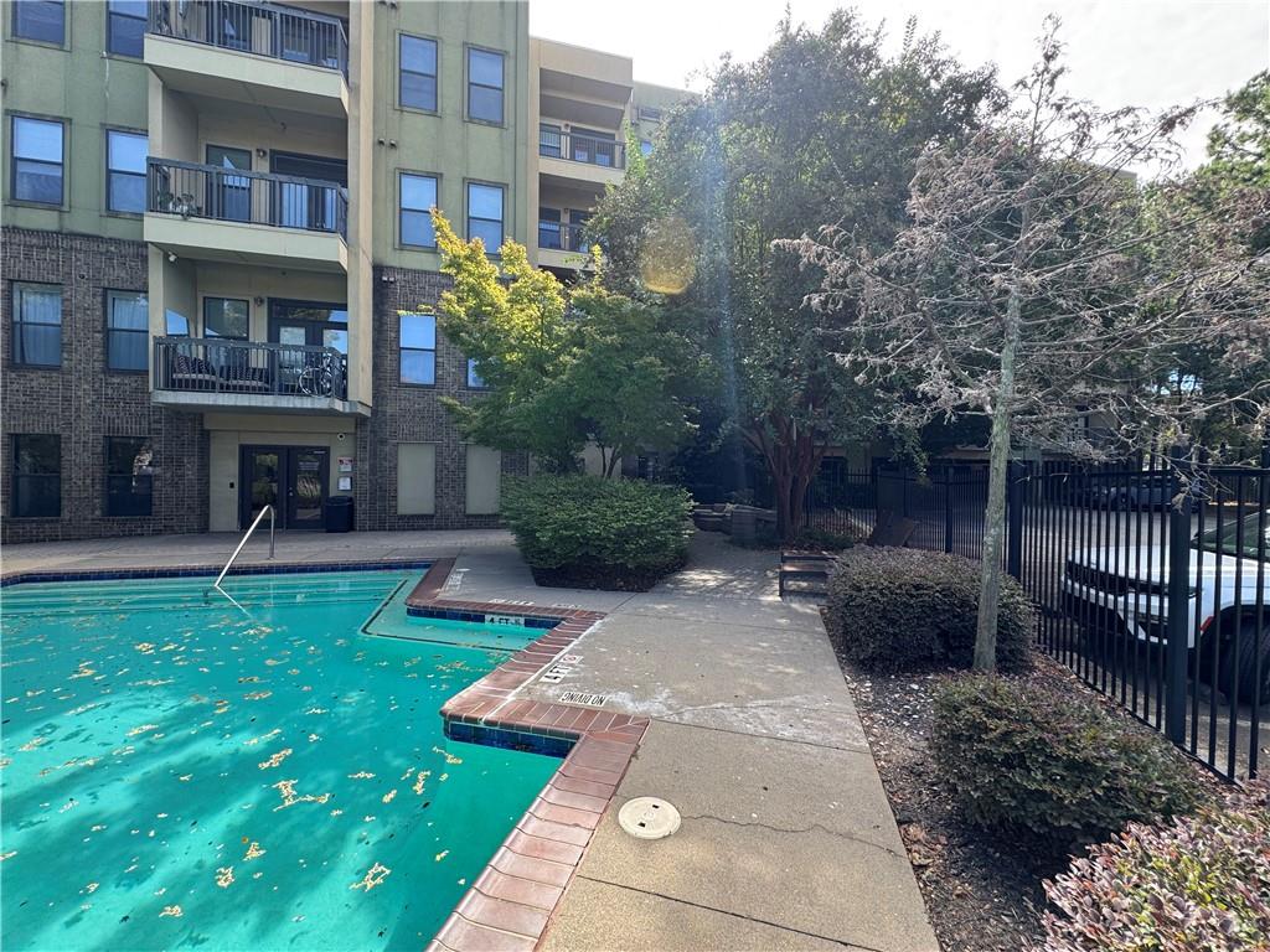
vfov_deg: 85.7
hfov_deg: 102.1
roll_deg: -1.2
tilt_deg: +0.7
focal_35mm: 14
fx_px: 514
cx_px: 635
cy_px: 476
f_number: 2.2
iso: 40
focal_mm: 2.22
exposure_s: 1/293
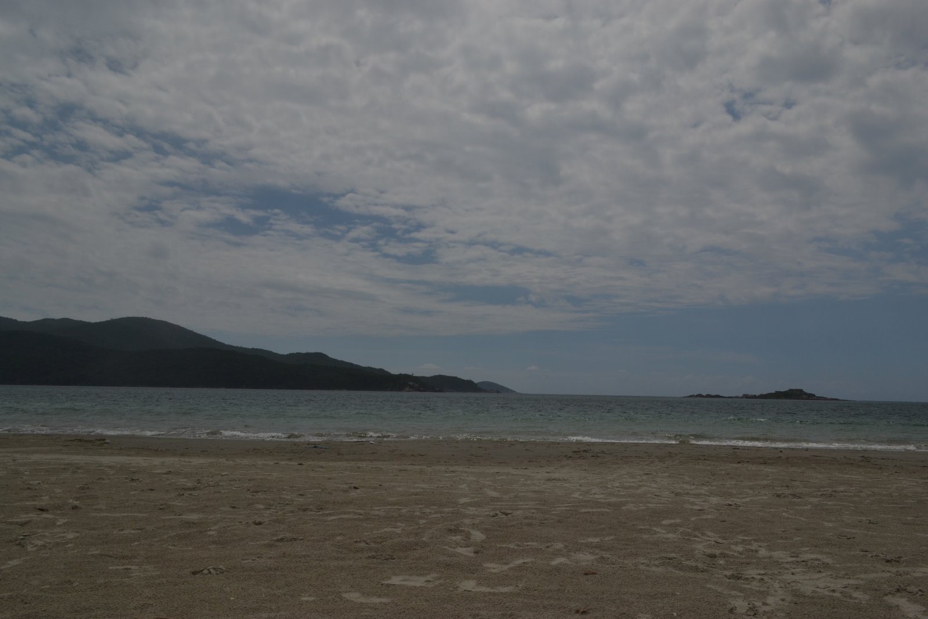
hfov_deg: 67.4
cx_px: 464
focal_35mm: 27
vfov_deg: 47.9
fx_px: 696
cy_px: 310
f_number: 11
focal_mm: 18
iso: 100
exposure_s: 1/400
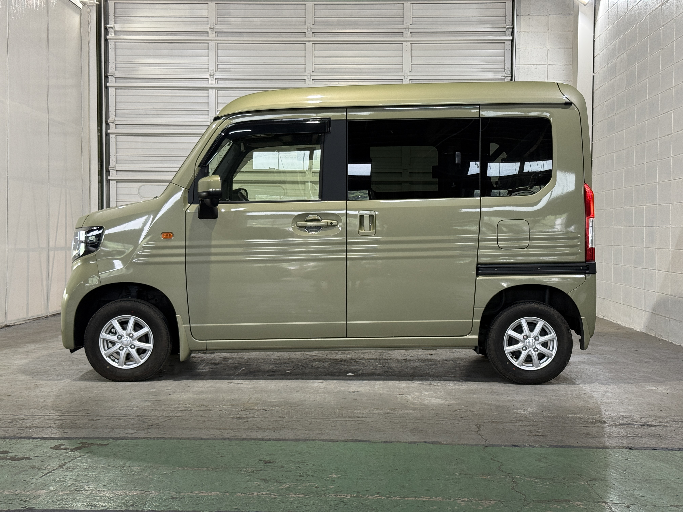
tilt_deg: -0.8
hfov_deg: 39.7
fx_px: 947
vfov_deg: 30.3
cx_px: 342
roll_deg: -0.7
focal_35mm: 48
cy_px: 256
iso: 100
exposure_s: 1/60
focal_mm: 6.76
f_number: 1.78
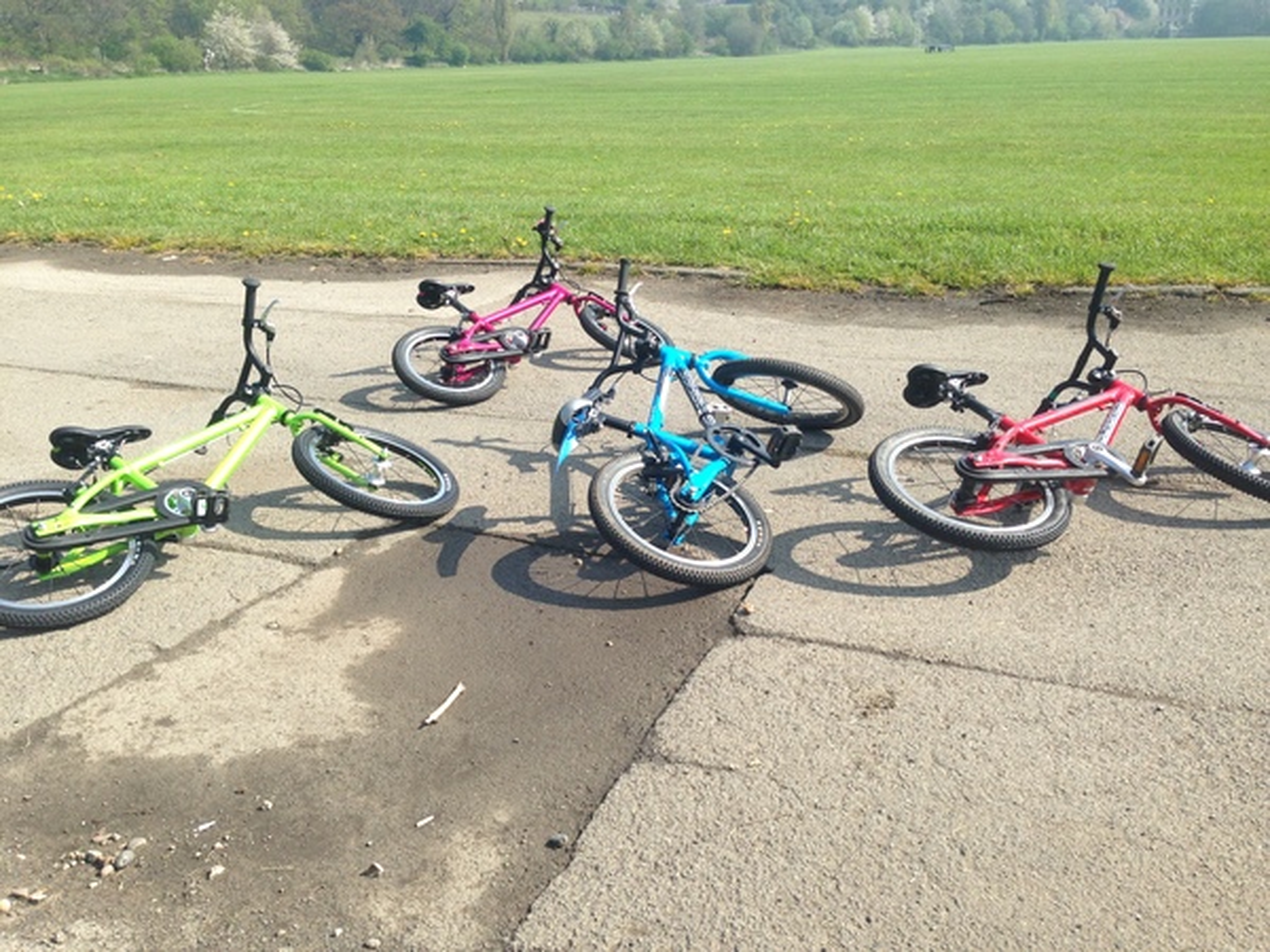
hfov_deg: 55.4
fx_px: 1211
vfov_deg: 42.9
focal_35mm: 33
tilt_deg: -19.9
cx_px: 635
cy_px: 476
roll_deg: +2.3
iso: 50
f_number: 2.4
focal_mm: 4.12
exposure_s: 1/951
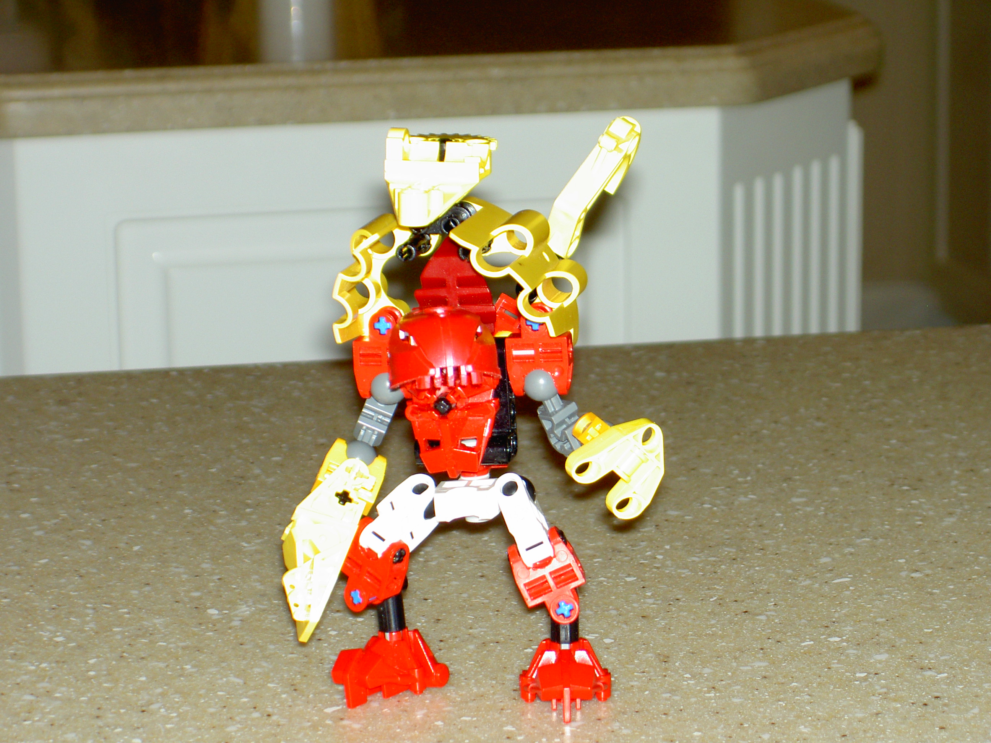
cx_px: 496
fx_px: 3321
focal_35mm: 116
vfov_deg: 12.8
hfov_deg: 17.0
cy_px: 372
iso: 100
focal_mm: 24
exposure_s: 1/89.3
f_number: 4.9
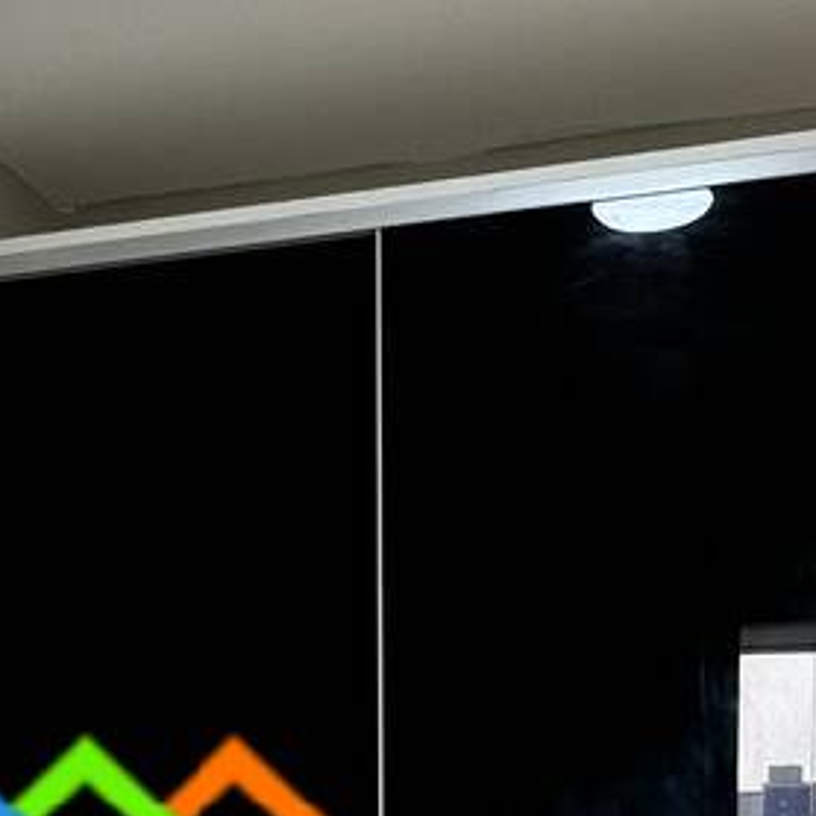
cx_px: 305
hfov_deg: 26.8
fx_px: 1707
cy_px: 998
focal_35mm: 64
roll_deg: +0.1
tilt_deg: -6.1
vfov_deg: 24.2
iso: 160
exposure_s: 1/99
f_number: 2.2
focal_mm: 2.22
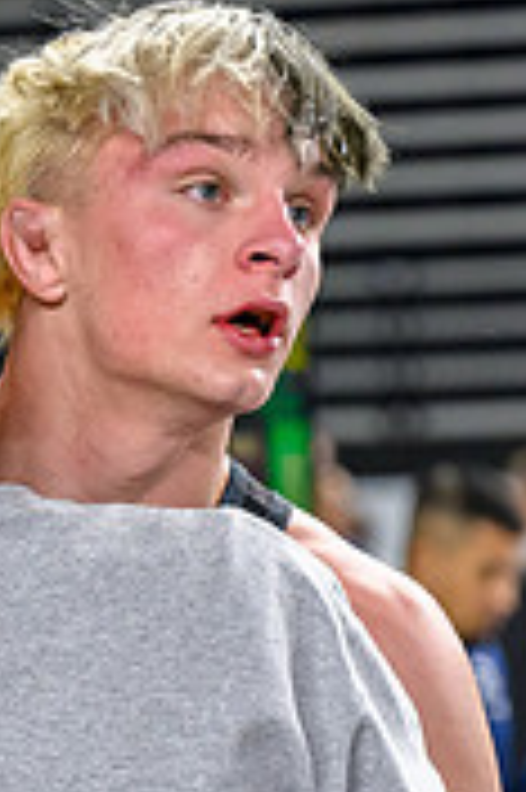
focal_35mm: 297
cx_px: 348
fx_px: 6522
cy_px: 669
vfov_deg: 6.9
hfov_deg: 4.6
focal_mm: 70
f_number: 2.8
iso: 3200
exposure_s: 1/800
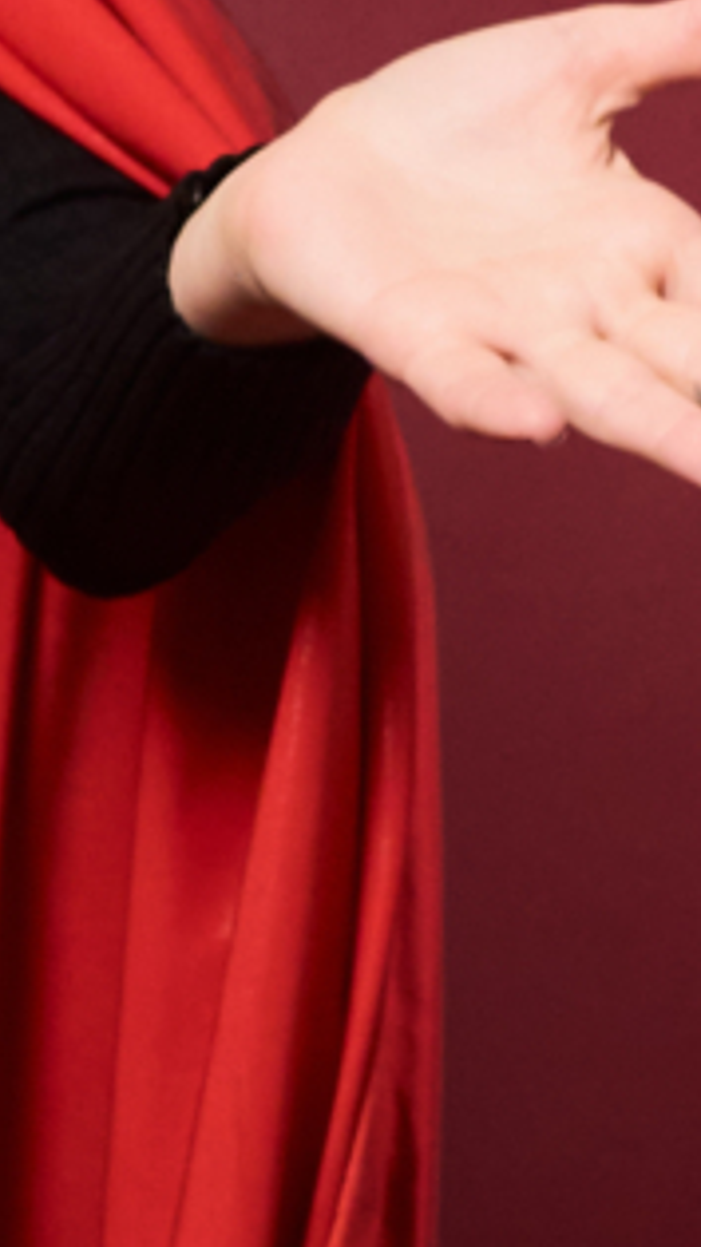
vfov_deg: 9.0
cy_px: 1227
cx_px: -358
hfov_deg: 5.1
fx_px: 7871
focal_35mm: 238
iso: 800
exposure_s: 1/250
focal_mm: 35
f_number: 7.1
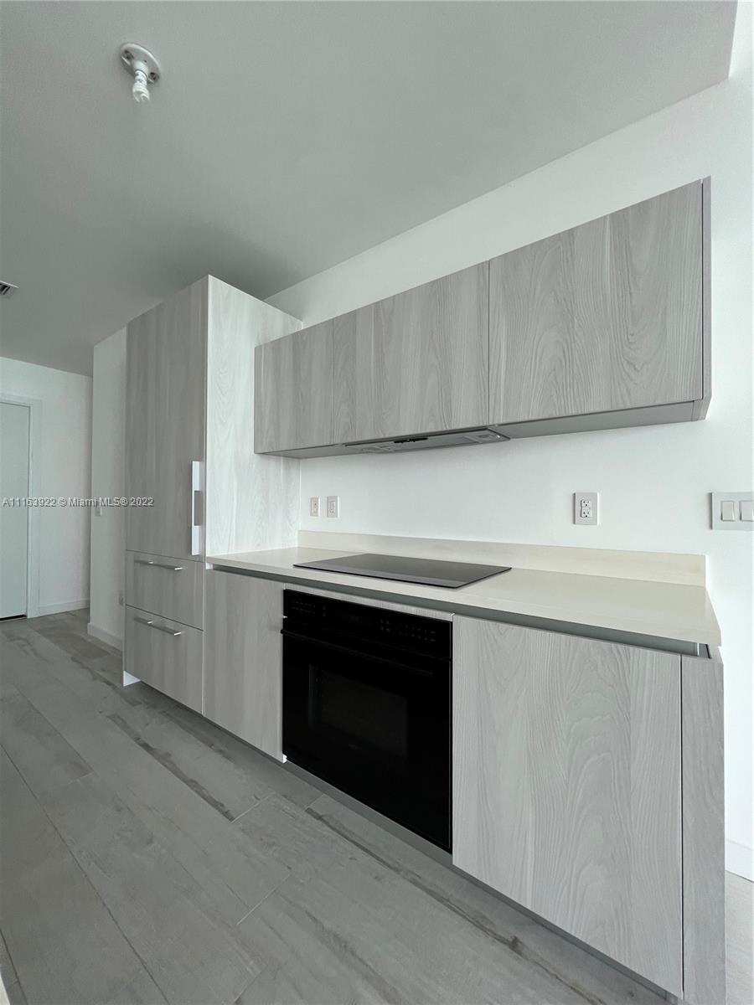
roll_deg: -0.7
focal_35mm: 13
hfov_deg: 89.9
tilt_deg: +0.4
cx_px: 377
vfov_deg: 106.2
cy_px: 502
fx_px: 378
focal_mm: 1.57
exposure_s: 1/122
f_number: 1.8
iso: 64
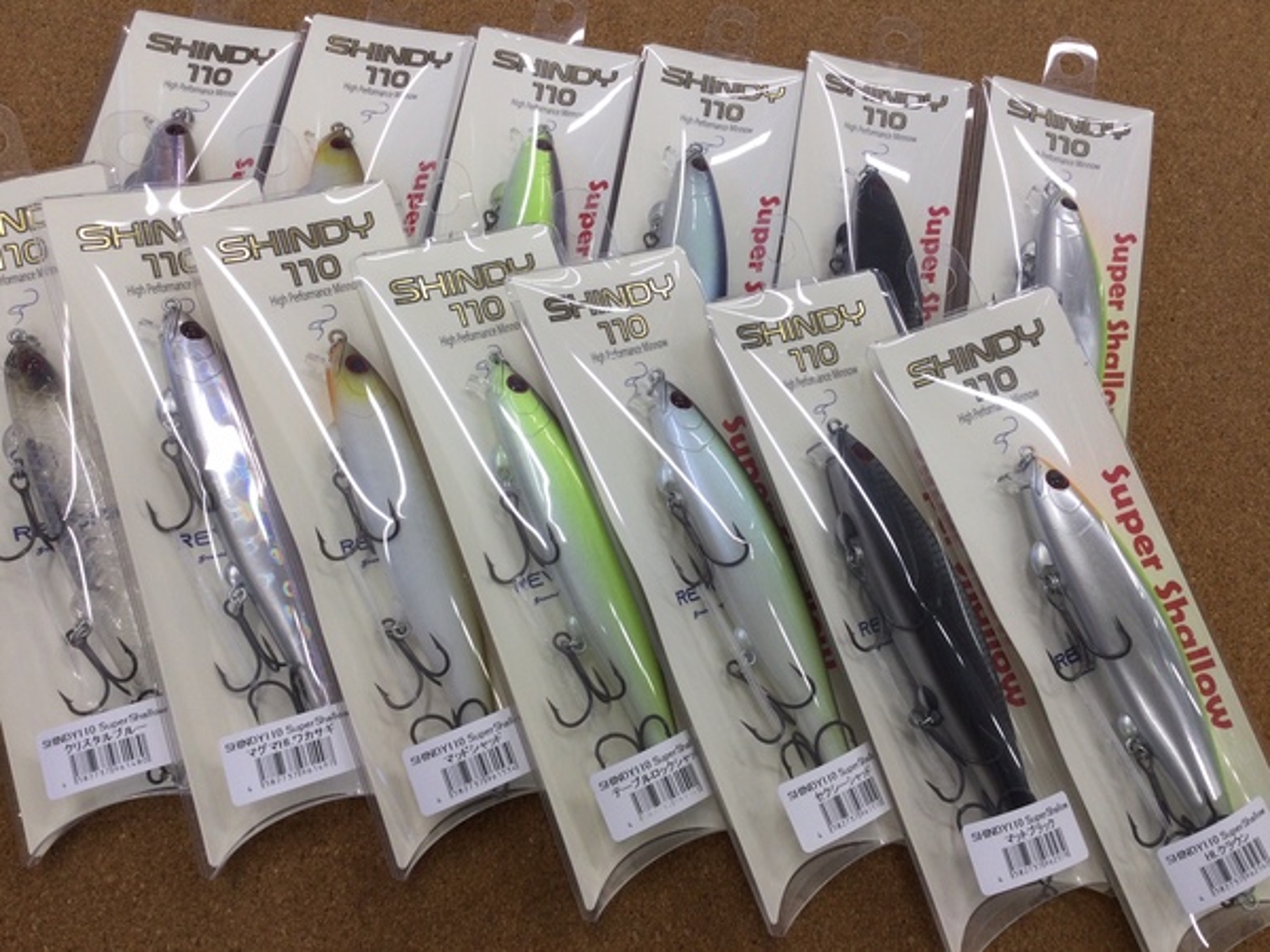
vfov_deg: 45.4
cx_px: 635
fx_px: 1137
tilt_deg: -68.2
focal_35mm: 31
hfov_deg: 58.4
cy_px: 476
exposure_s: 1/60
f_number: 2.4
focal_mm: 3.3
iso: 32
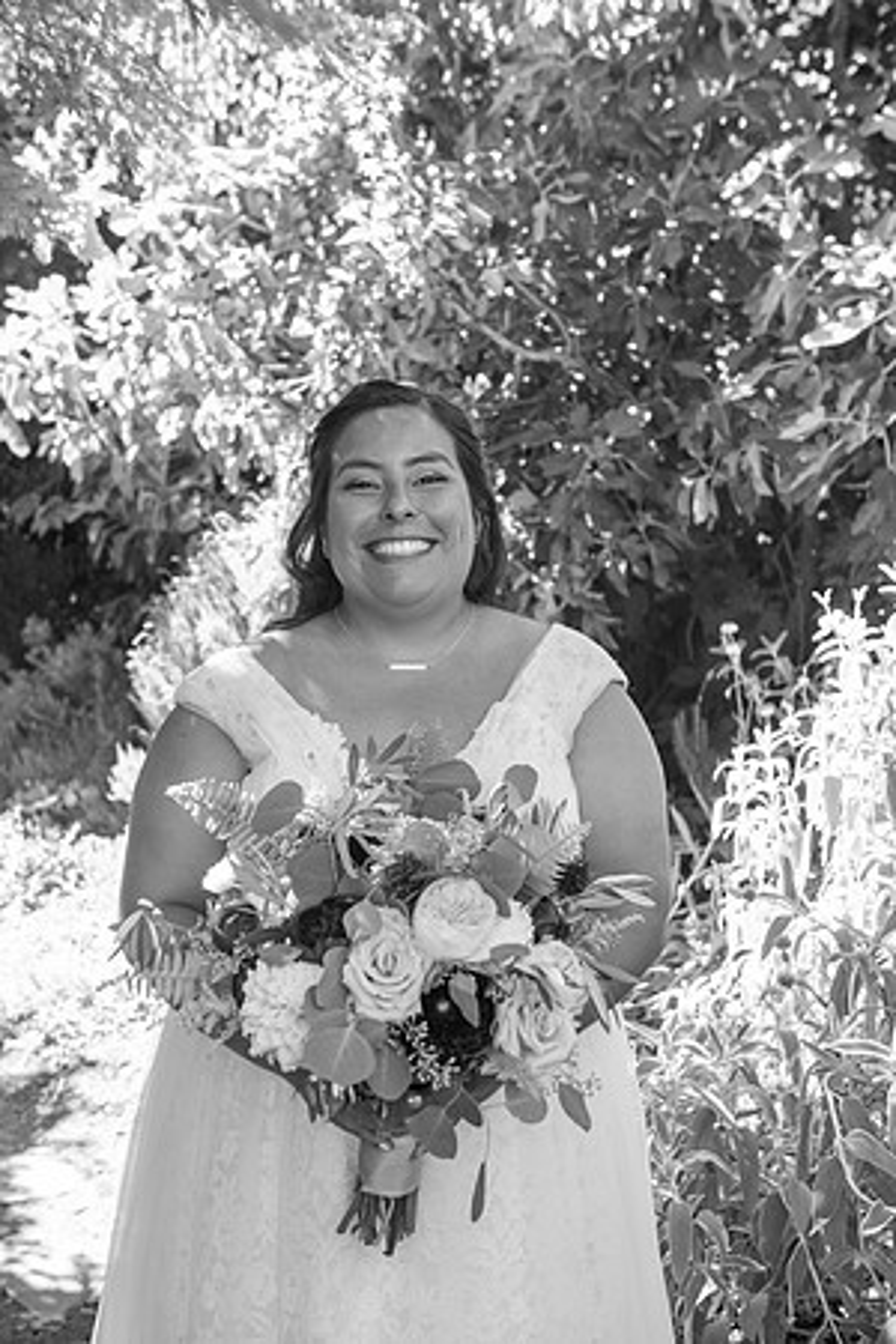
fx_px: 1792
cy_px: 672
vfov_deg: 41.1
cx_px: 448
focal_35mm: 48
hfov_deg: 28.1
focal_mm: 48
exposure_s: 1/200
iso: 640
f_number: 4.5
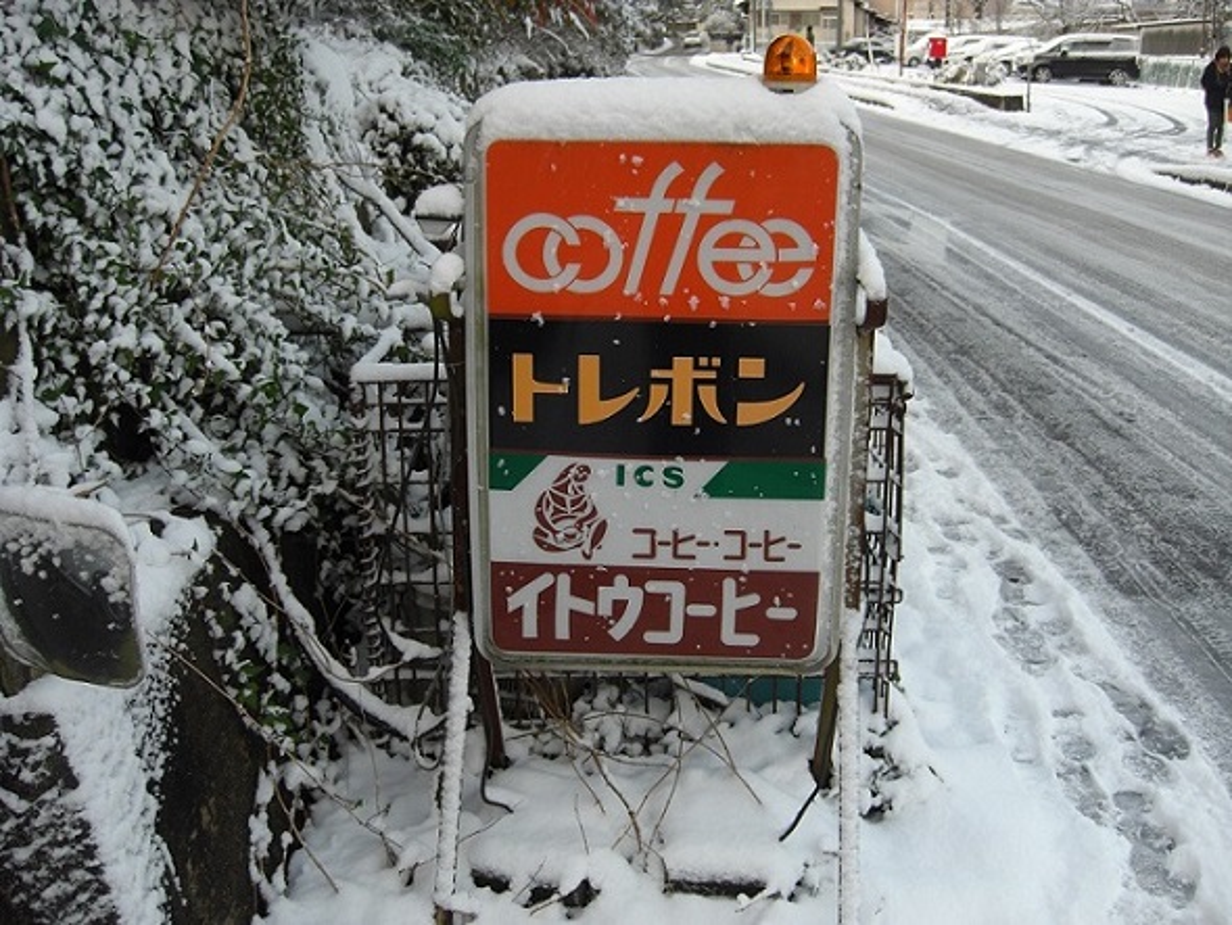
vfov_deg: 37.7
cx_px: 616
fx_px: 1353
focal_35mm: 38
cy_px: 462
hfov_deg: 49.0
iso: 80
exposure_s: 1/125
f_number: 2.8
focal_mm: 7.9
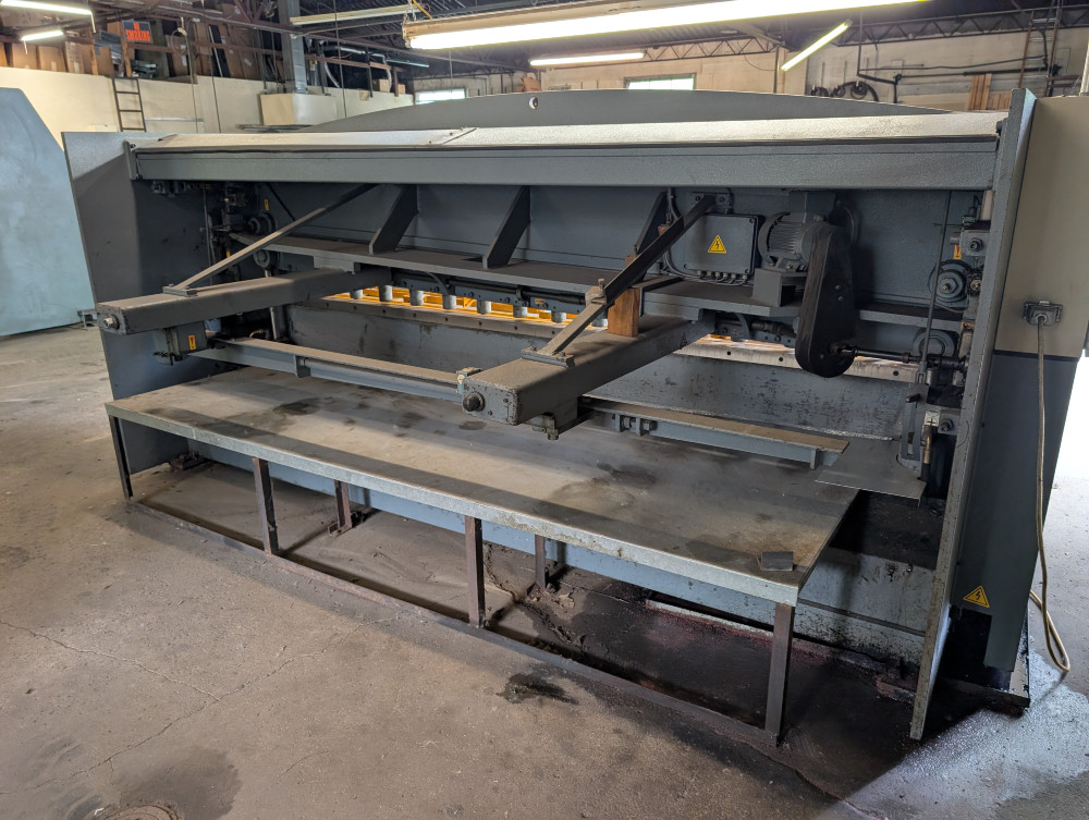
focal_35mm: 24
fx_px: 756
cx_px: 544
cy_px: 410
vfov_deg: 56.9
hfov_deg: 71.5
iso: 73
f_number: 1.68
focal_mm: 6.9
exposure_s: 1/30
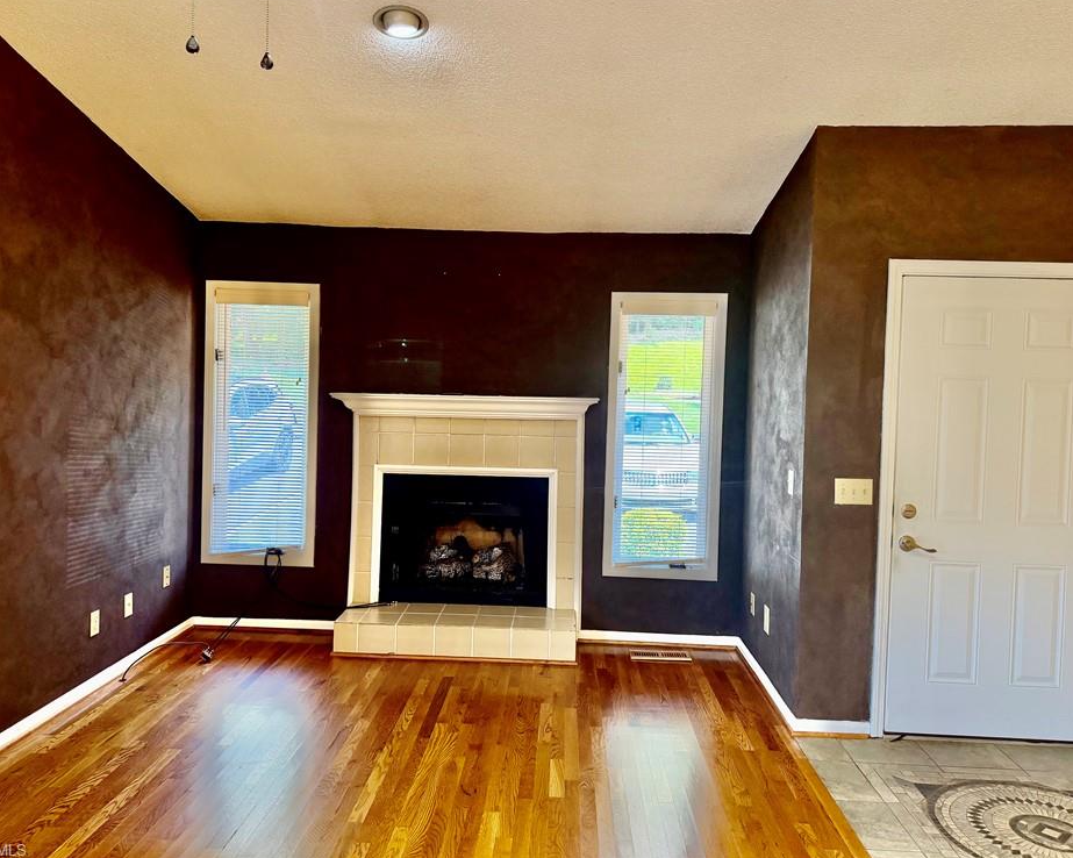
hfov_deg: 66.0
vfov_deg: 54.9
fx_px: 825
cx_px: 538
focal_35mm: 26
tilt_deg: -2.1
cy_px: 415
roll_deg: -1.7
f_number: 1.78
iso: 200
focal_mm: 6.76
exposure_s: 1/122
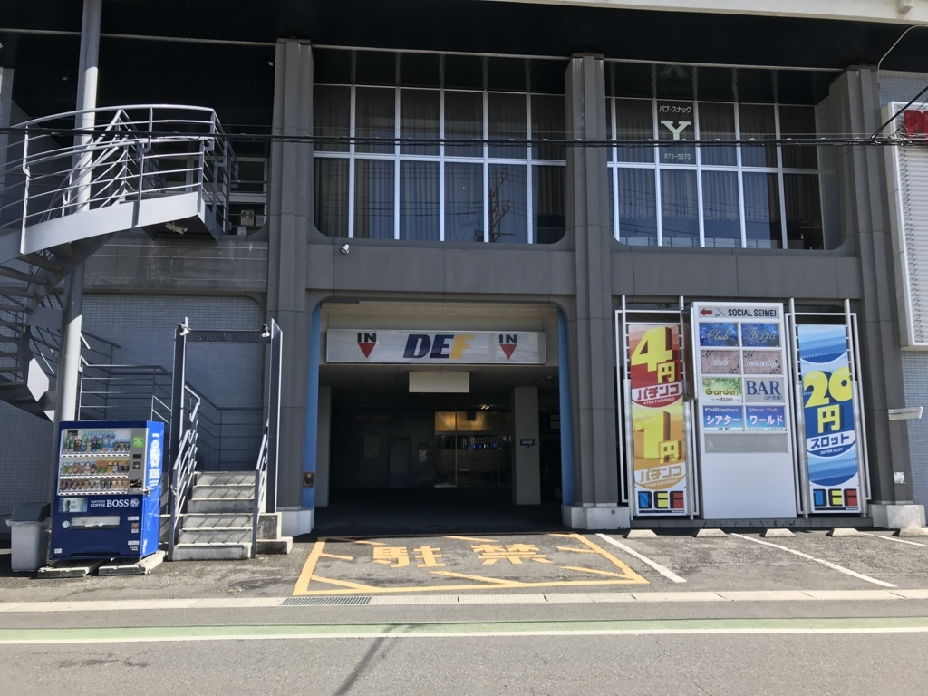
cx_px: 464
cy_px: 348
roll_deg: -0.5
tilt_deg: +9.4
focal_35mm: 28
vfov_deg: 49.7
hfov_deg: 63.4
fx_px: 751
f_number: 1.8
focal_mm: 3.99
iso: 20
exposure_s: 1/798
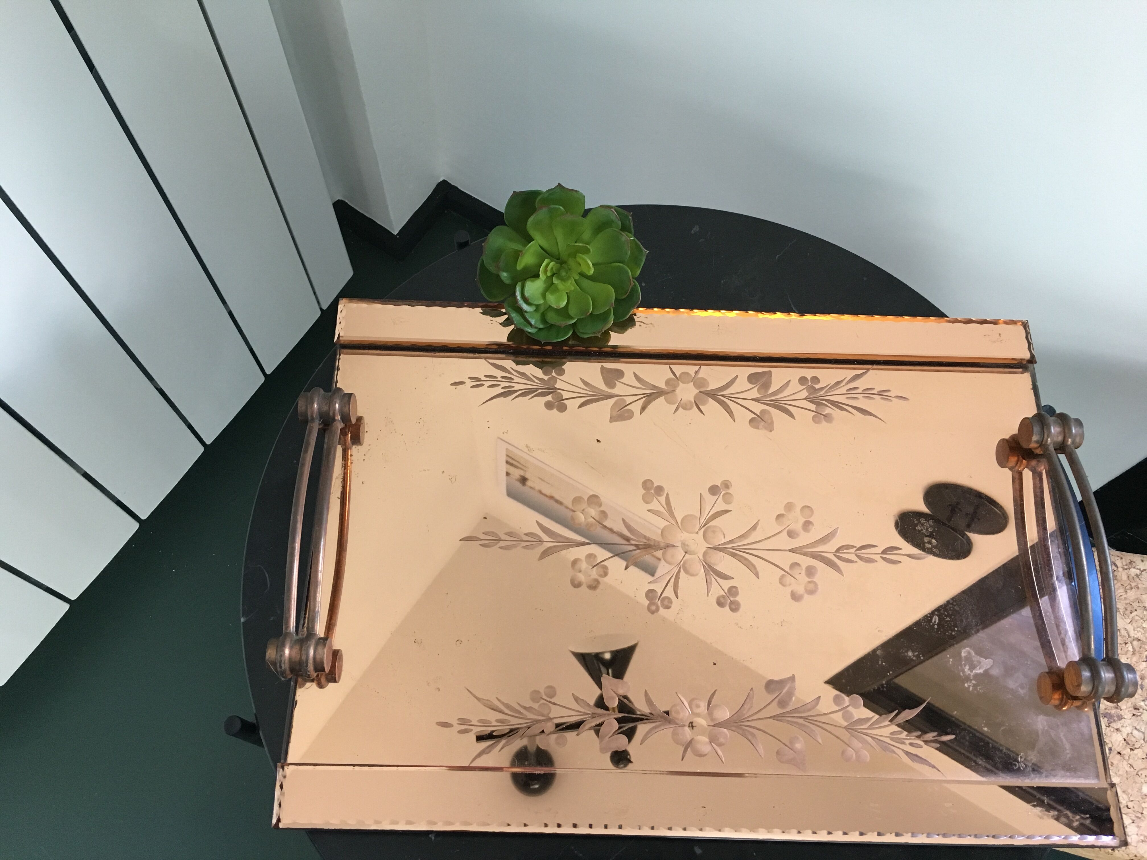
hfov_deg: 61.7
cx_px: 574
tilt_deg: -66.7
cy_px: 430
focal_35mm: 29
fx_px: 961
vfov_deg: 48.2
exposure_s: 1/33
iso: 160
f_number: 2.2
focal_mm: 4.15
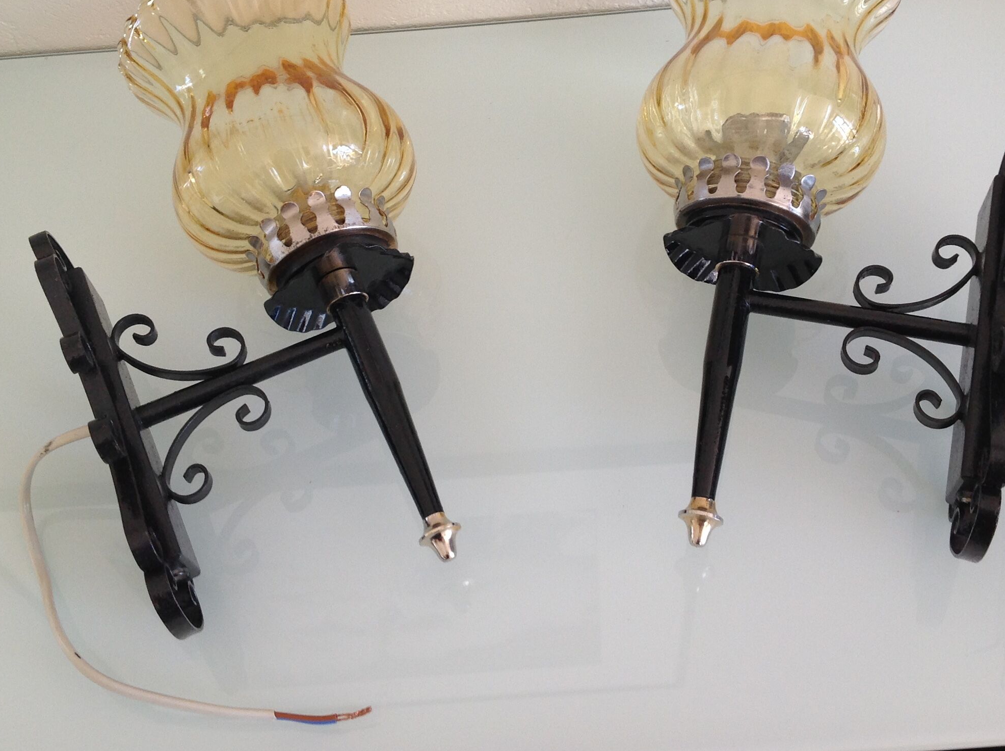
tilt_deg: -57.9
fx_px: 1334
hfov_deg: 41.3
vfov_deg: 31.3
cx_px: 534
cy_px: 277
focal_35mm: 46
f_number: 2.4
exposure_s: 1/40
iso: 64
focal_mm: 4.28
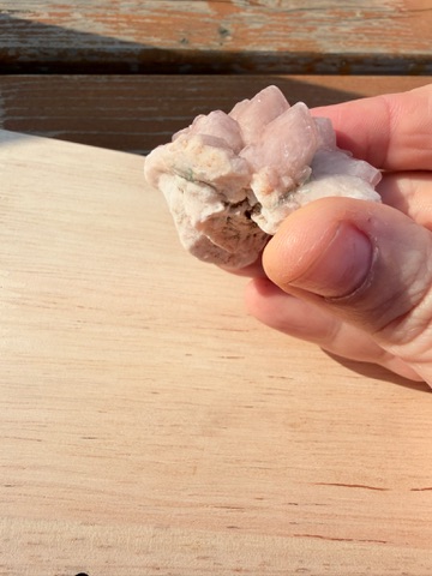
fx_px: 399
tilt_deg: -55.5
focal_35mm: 24
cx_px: 216
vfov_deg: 71.6
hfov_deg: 56.8
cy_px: 288
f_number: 2.2
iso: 16
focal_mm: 2.22
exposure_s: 1/957
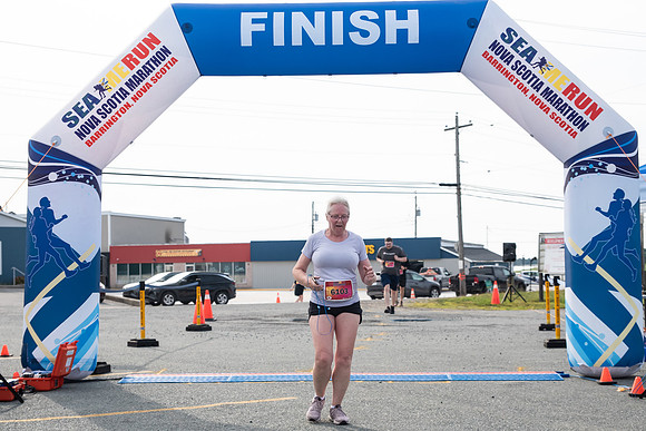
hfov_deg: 33.8
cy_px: 259
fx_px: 1062
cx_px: 323
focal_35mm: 59
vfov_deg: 22.9
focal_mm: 48
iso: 800
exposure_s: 1/2500
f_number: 4
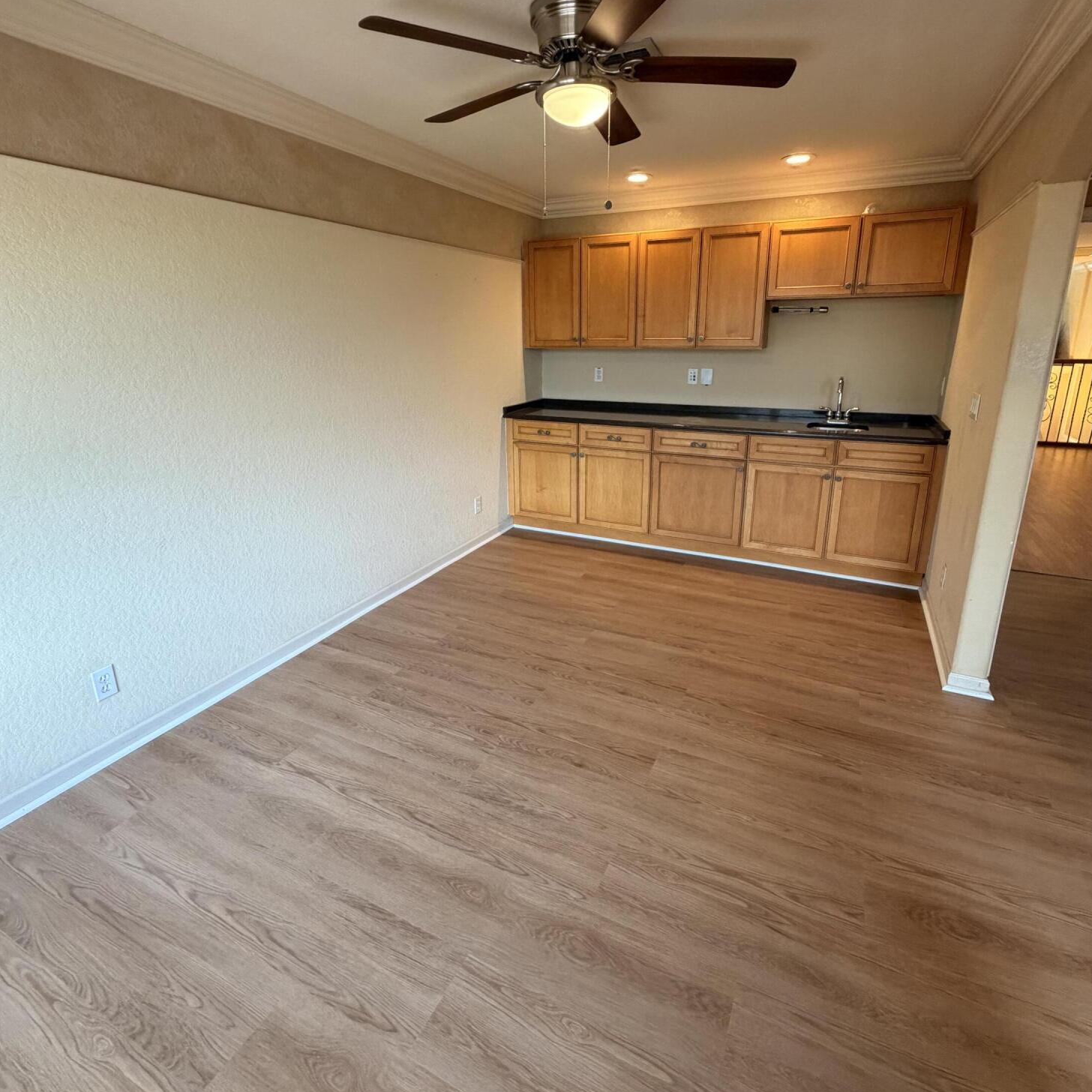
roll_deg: +0.0
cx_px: 549
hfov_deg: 84.0
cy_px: 495
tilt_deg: -15.0
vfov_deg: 83.7
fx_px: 607
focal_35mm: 17
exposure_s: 1/120
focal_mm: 2.22
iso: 320
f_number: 2.2
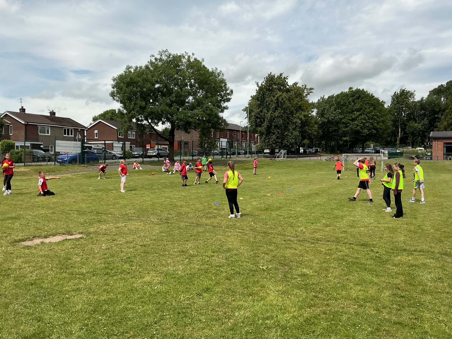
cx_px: 226
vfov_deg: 48.2
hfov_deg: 61.7
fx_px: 379
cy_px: 170
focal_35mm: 29
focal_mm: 3
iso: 25
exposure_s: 1/2227
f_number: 1.8
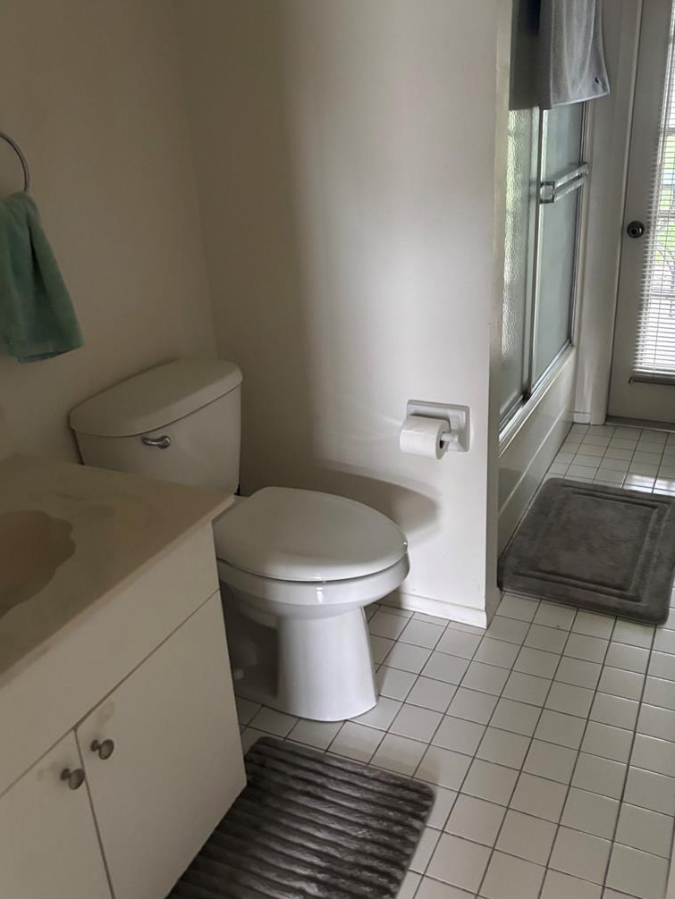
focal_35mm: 31
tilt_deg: -21.3
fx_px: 806
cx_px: 380
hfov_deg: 45.4
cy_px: 430
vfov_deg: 58.3
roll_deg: +1.0
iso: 500
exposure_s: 1/41
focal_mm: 5.96
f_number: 1.6
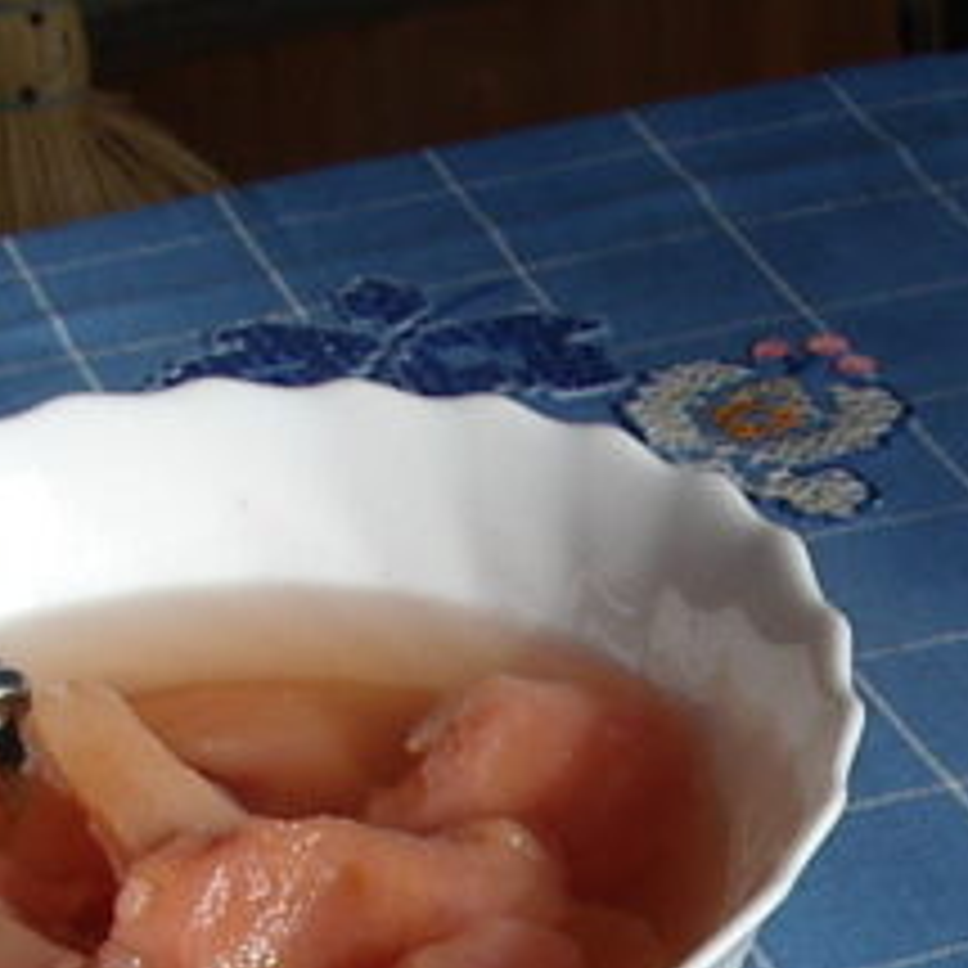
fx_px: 3797
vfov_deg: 13.9
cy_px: 1292
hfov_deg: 14.3
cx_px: 932
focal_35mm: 120
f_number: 4.8
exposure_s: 1/160
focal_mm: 5.8
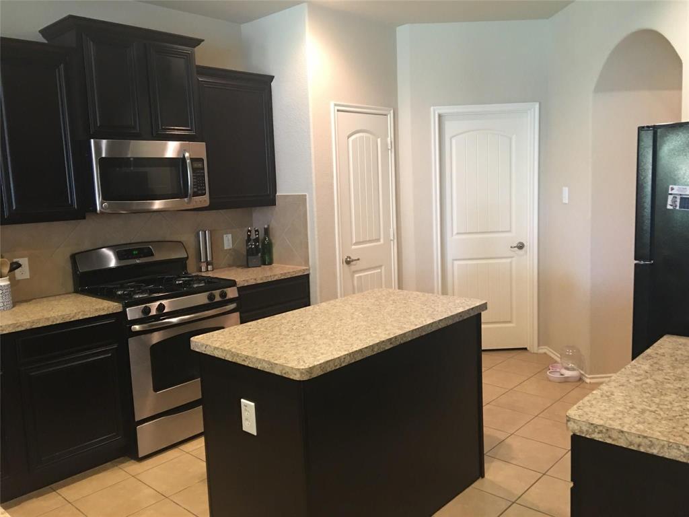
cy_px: 258
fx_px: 577
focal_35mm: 29
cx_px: 344
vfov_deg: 48.2
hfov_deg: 61.7
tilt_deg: -7.3
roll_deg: +2.2
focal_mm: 4.15
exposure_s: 1/4
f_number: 2.2
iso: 64
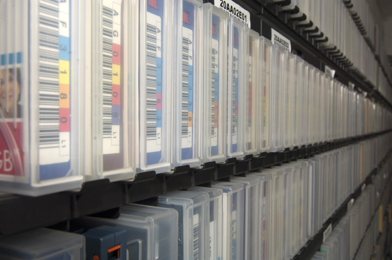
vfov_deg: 36.8
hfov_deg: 53.2
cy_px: 130
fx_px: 392
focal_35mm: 36
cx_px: 196
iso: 160
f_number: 11
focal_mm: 24
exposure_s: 1/60
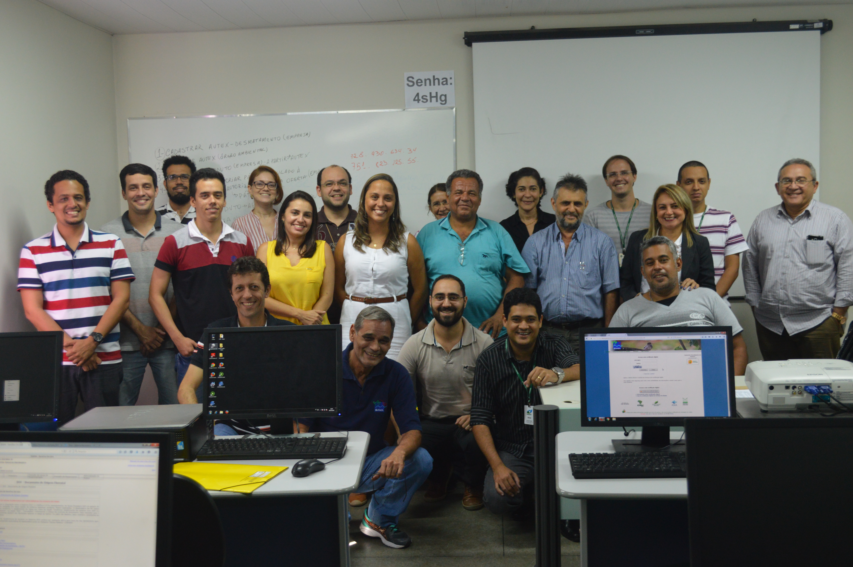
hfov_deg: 49.6
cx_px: 426
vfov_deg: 34.1
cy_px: 284
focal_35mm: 39
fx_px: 923
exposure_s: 1/60
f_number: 4.2
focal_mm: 26
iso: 800
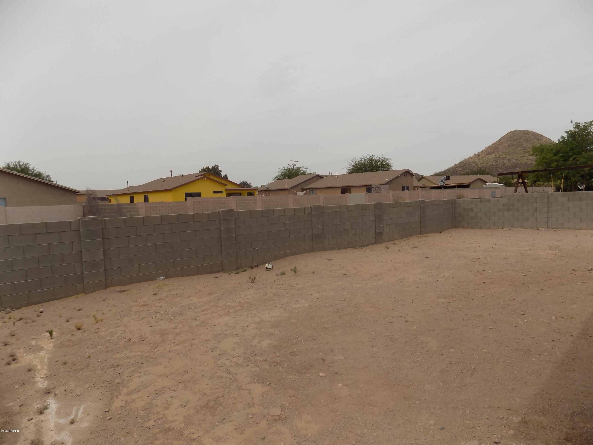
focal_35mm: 23
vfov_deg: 58.9
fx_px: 394
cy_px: 222
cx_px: 296
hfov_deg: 73.9
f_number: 9.9
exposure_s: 1/200
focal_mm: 4
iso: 80
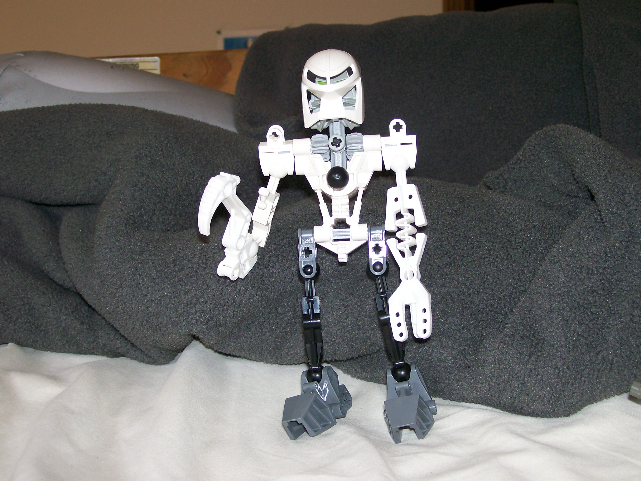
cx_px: 320
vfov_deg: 32.2
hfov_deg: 42.1
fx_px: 833
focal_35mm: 45
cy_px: 240
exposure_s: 1/73.1
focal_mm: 7.6
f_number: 3
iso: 80
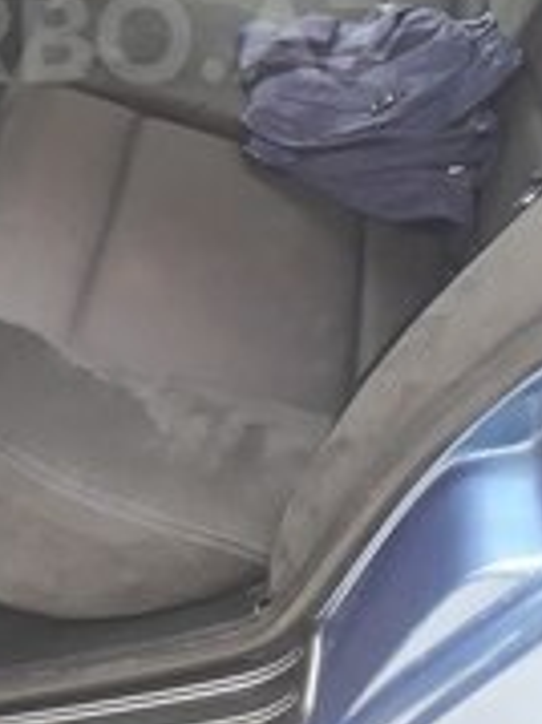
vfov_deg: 25.0
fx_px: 1568
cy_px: 36
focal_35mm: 75
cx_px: 85
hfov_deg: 19.4
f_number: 1.9
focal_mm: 3.6
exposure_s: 1/33
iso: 200
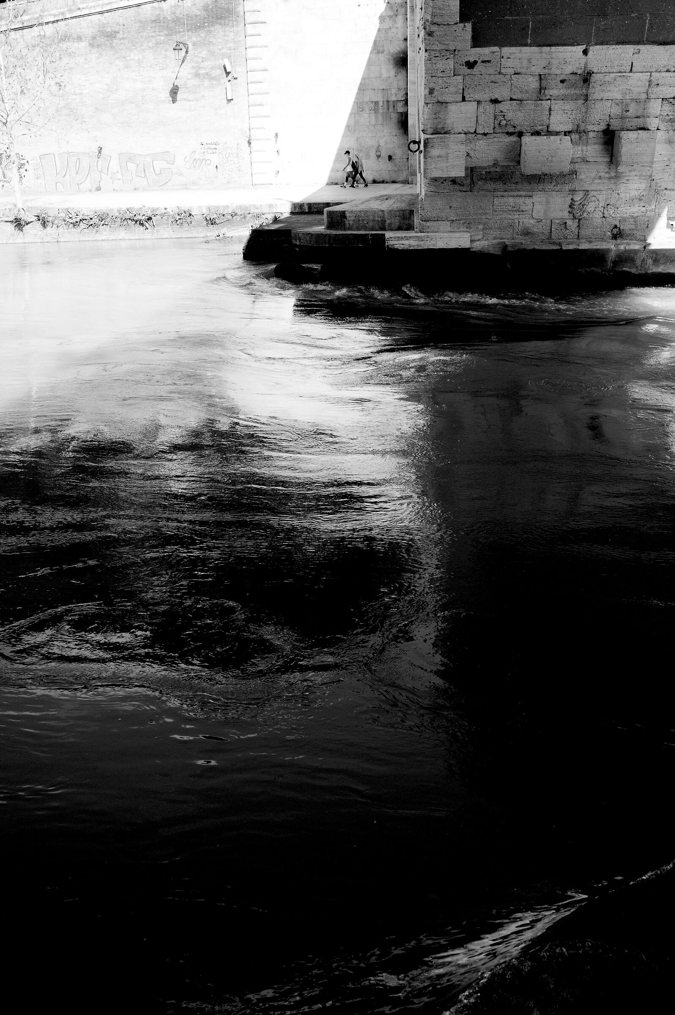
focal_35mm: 35
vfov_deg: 54.5
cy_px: 508
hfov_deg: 37.8
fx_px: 986
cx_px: 338
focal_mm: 35
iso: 1000
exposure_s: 1/1250
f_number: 8
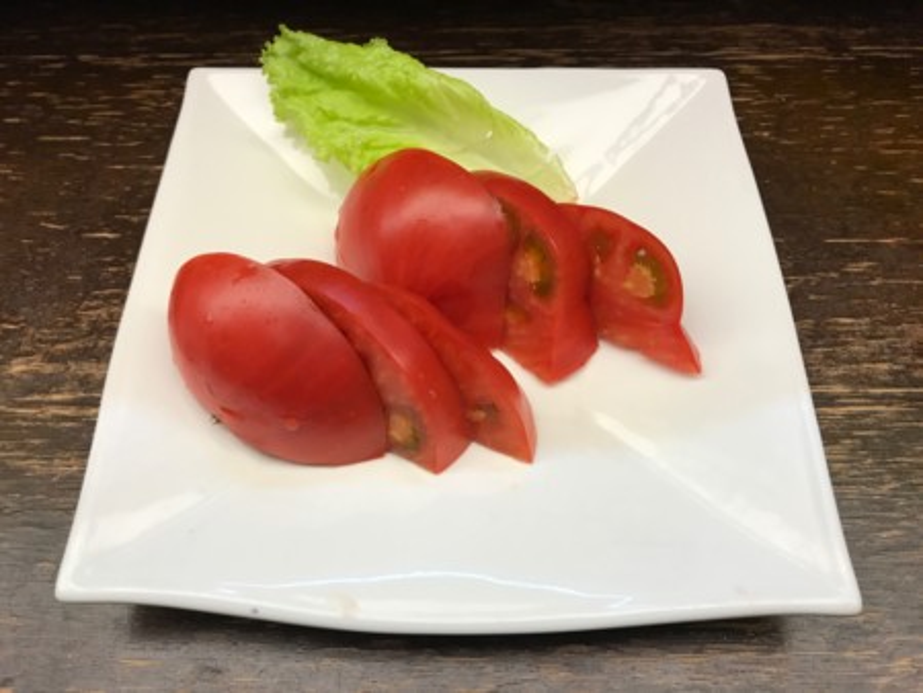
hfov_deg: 63.4
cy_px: 346
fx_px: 747
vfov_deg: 49.8
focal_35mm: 28
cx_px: 462
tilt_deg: -59.0
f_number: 1.8
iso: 25
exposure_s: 1/30
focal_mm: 3.99
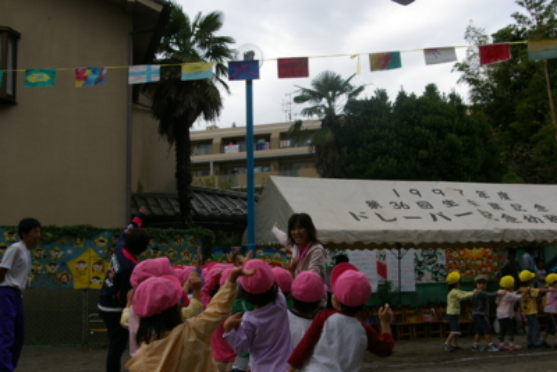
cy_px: 186
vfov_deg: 29.0
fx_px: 720
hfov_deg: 42.3
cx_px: 278
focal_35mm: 46
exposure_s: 1/180
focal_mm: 31
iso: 200
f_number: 8
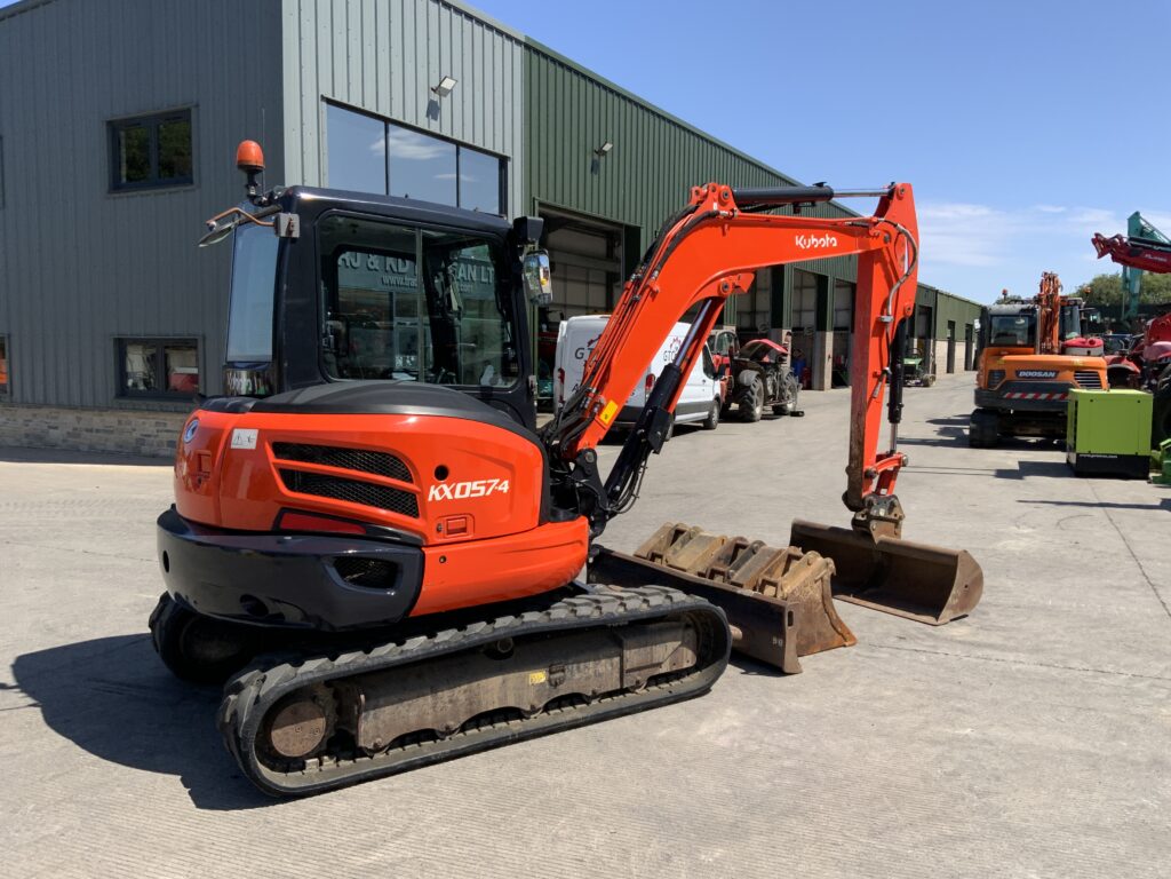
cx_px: 586
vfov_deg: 48.2
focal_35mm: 29
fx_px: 981
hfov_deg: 61.7
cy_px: 440
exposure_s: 1/1377
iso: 16
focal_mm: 3
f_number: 1.8
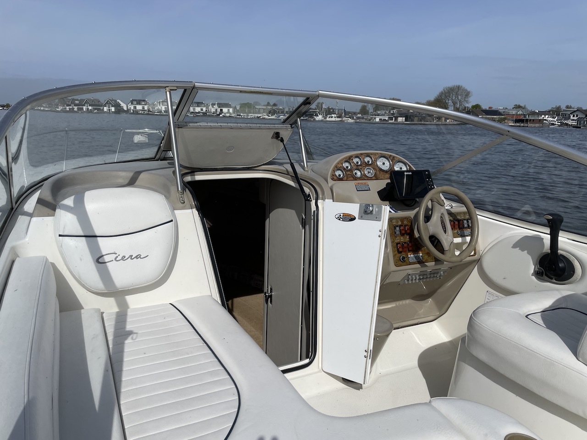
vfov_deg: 53.1
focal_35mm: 26
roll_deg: -0.9
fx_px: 441
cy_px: 220
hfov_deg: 67.3
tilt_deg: -12.3
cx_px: 294
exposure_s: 1/10753
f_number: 1.6
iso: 32
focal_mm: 4.2
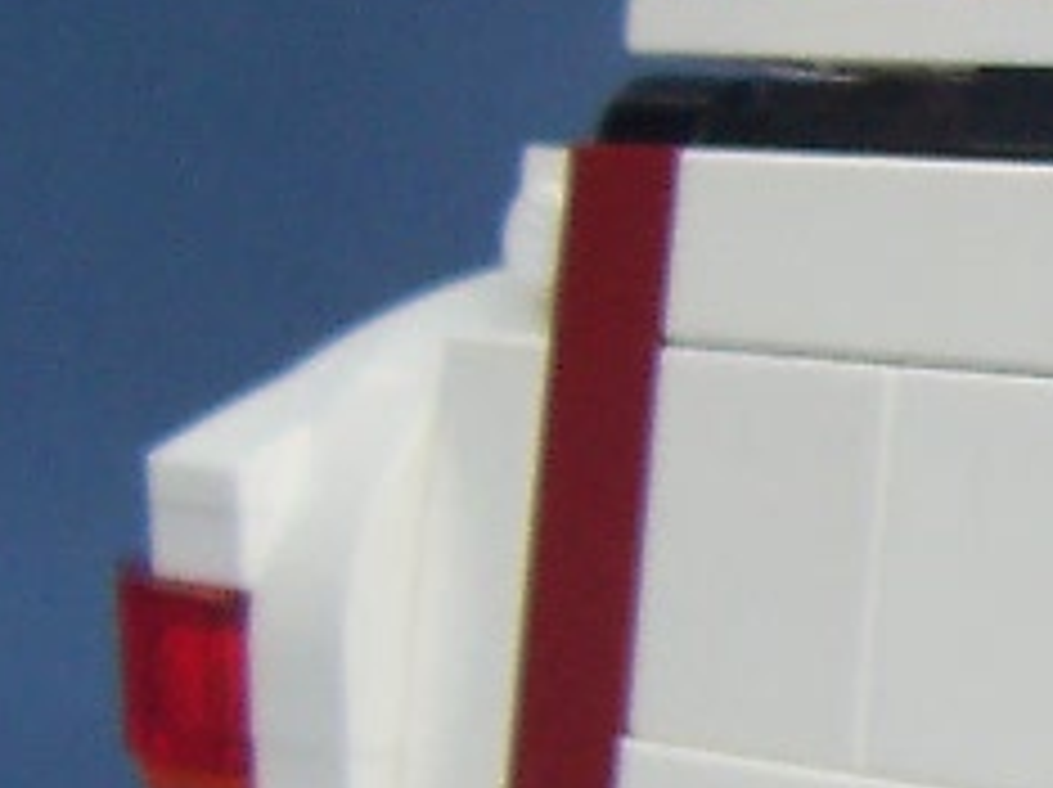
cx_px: 2434
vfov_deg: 7.8
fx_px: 5774
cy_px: 815
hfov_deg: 9.4
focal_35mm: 190
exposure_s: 1/250
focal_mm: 5.6
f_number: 2.8
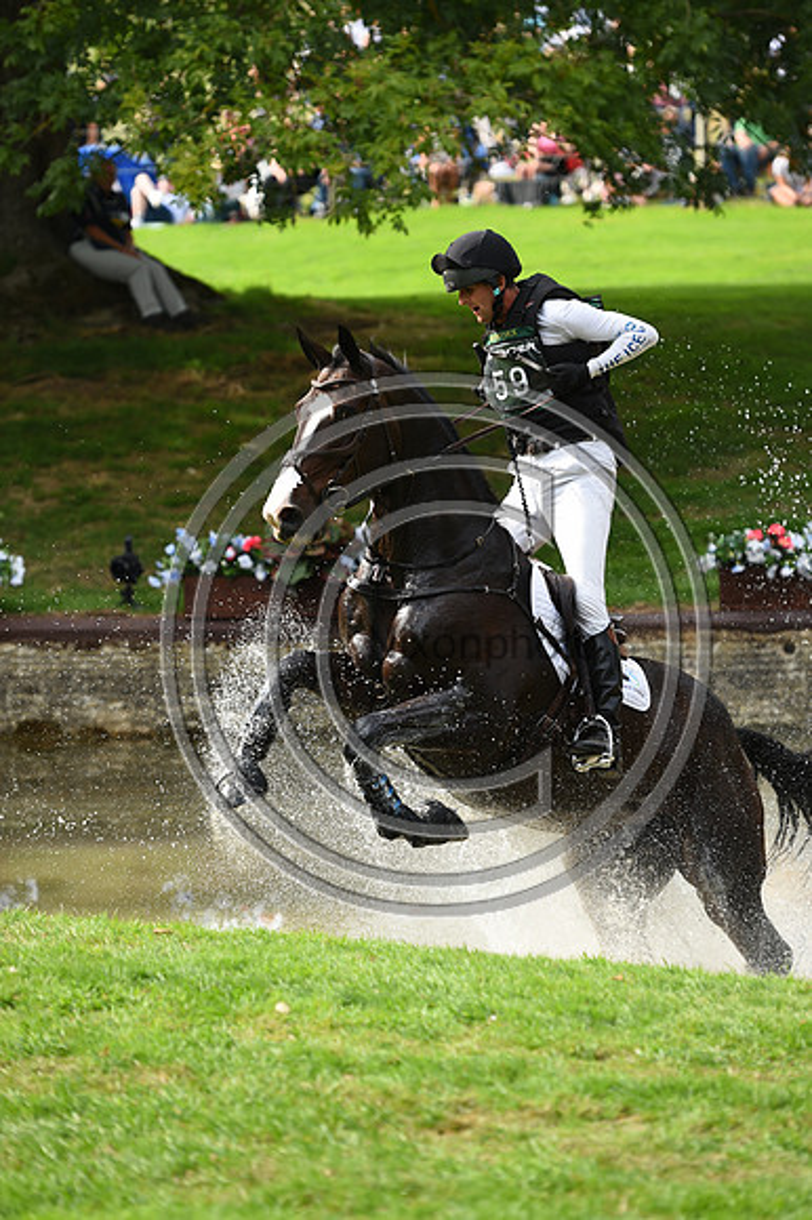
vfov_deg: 14.2
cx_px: 406
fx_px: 4911
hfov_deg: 9.5
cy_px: 610
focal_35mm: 145
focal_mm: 145
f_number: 3.5
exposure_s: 1/1250
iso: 280
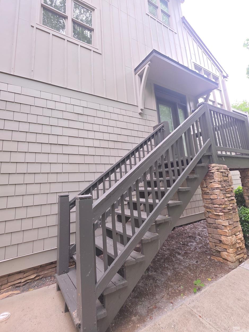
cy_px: 152
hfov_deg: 78.1
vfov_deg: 94.3
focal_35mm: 16
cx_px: 127
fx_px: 153
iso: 200
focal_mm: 2.2
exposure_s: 1/359
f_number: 1.9
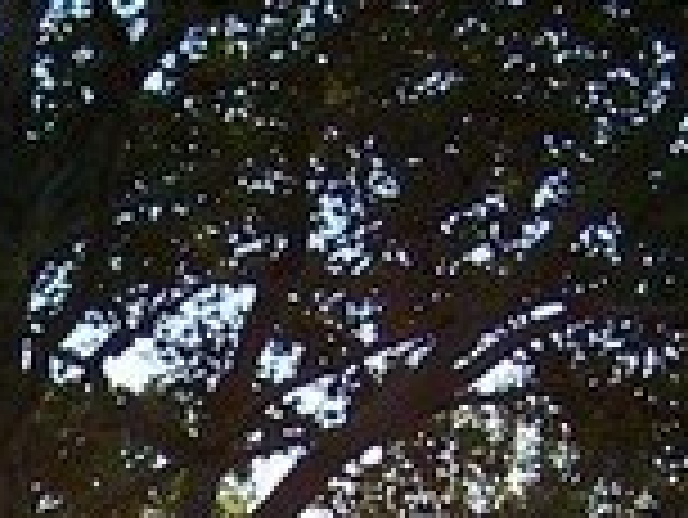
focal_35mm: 186
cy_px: 932
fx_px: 3700
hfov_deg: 10.5
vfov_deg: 7.7
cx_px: 13
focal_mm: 5.5
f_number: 4
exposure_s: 1/250
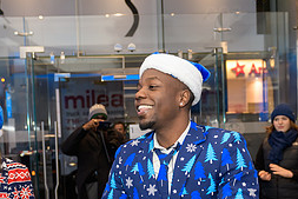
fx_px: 513
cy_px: 161
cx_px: 147
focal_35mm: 62
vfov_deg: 21.6
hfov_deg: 32.4
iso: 400
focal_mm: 27
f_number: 3.2
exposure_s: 1/125
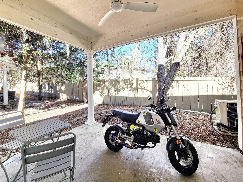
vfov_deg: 89.9
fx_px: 91
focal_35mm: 13
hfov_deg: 106.2
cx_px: 122
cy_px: 91
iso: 50
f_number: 2.2
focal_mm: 2.2
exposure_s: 1/121
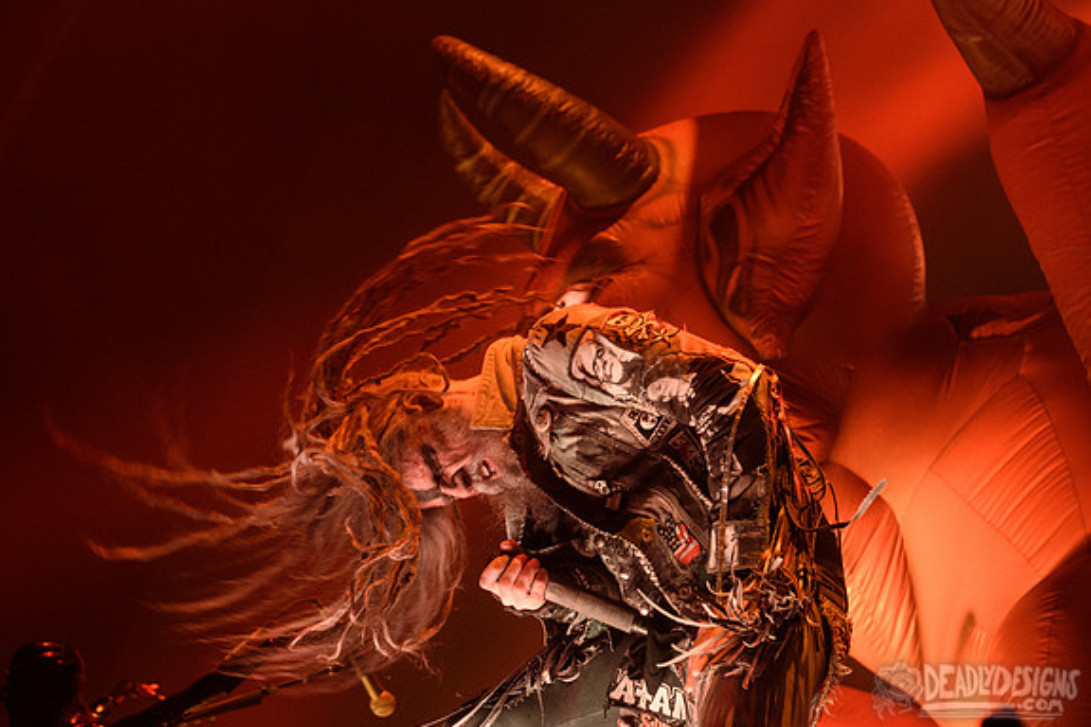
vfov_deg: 14.5
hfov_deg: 21.7
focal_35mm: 94
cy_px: 242
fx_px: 2848
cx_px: 610
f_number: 4
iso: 3200
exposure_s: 1/500
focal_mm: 70
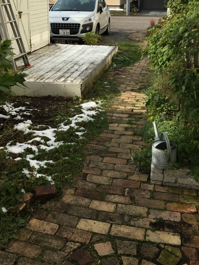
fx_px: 353
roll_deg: -0.5
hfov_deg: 31.5
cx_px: 98
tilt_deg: -12.3
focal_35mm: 46
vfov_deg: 40.2
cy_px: 68
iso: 25
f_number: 2.2
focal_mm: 4.15
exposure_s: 1/1374
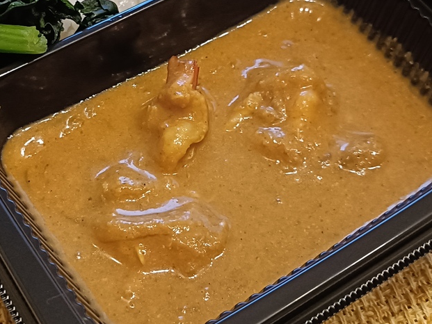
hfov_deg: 28.5
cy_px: 86
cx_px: 166
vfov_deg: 21.5
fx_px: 849
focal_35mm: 68
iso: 1250
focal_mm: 4.7
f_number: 1.7
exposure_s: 1/60
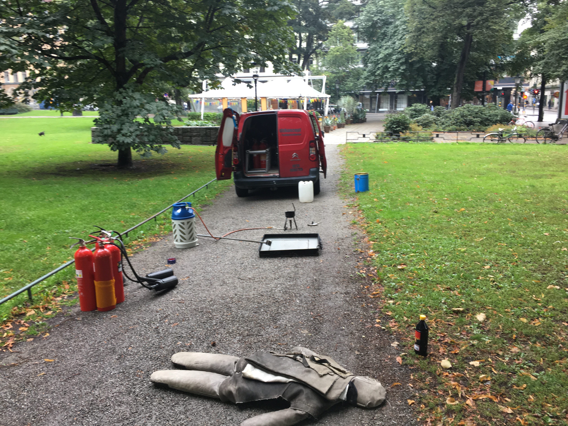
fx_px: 476
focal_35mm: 29
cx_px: 284
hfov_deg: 61.7
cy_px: 213
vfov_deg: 48.2
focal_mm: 4.15
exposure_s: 1/100
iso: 40
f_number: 2.2
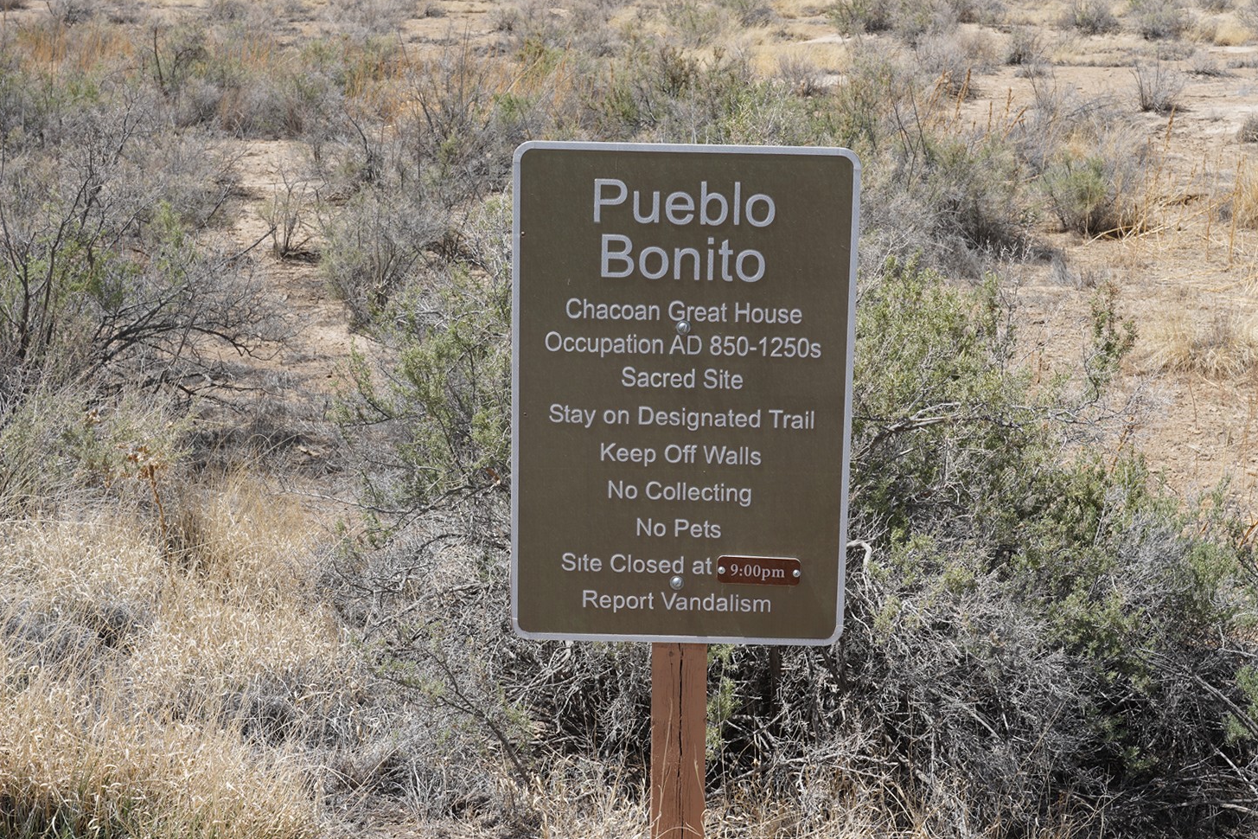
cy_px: 361
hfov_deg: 36.2
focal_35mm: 55
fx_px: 1922
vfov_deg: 24.6
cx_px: 673
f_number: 13
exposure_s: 1/100
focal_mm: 40
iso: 100
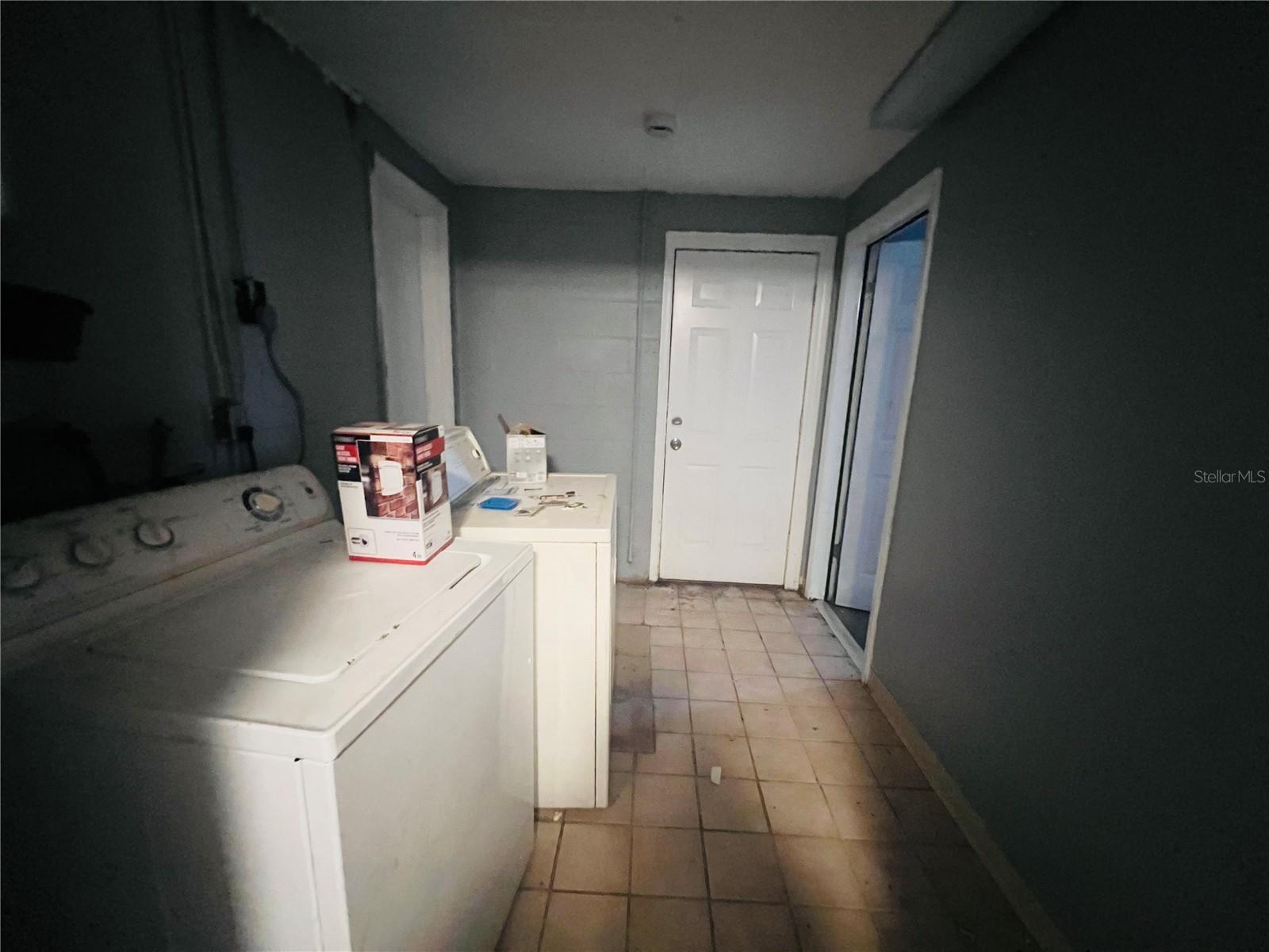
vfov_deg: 89.9
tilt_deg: -11.8
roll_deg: -2.2
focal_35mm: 13
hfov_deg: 106.2
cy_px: 476
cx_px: 634
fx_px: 477
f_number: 1.8
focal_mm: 1.57
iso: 1000
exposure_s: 1/40
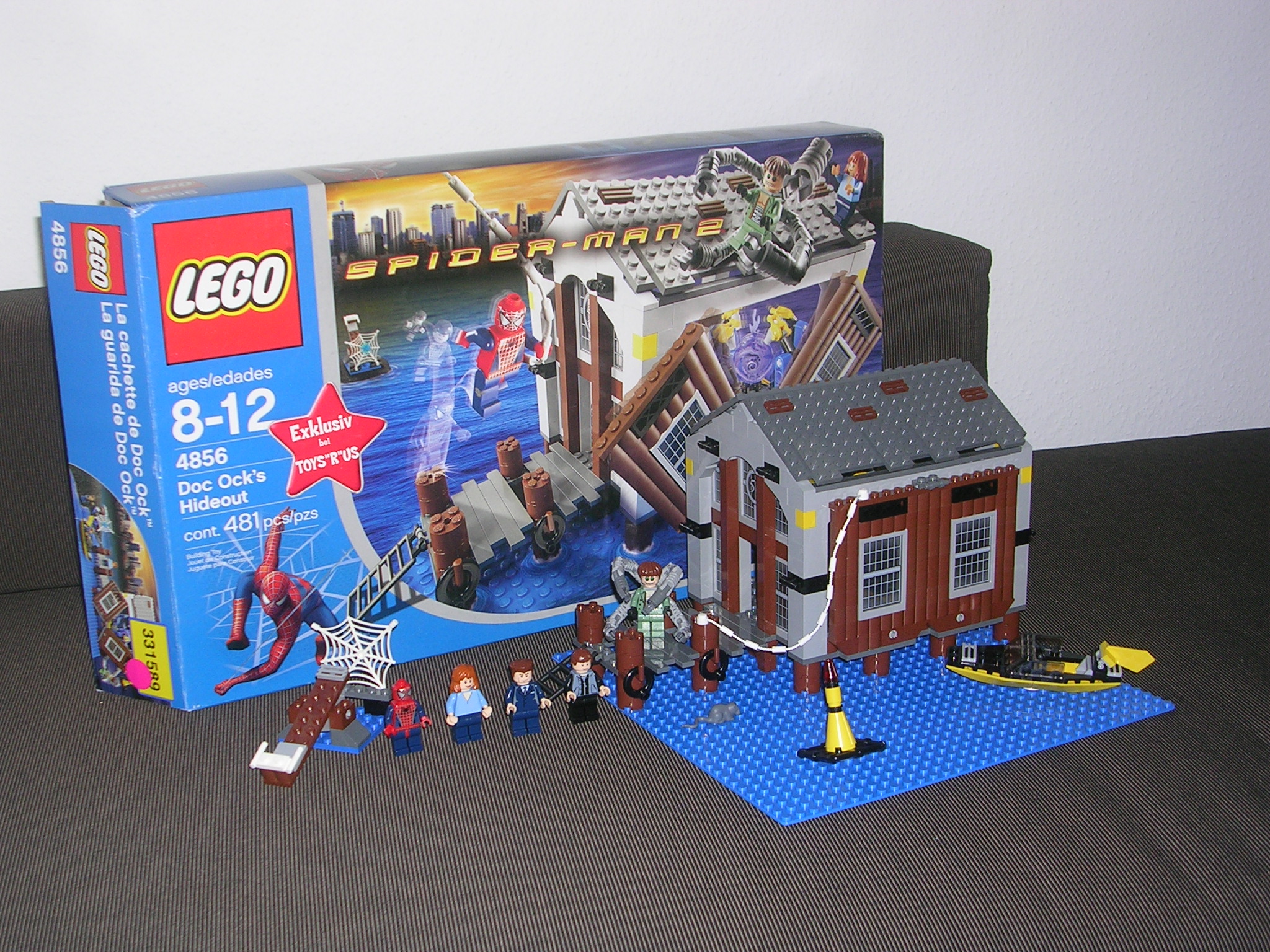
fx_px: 1798
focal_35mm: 49
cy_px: 476
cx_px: 635
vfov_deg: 29.7
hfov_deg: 38.9
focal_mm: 7.5
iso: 50
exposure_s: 1/60.1
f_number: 3.1
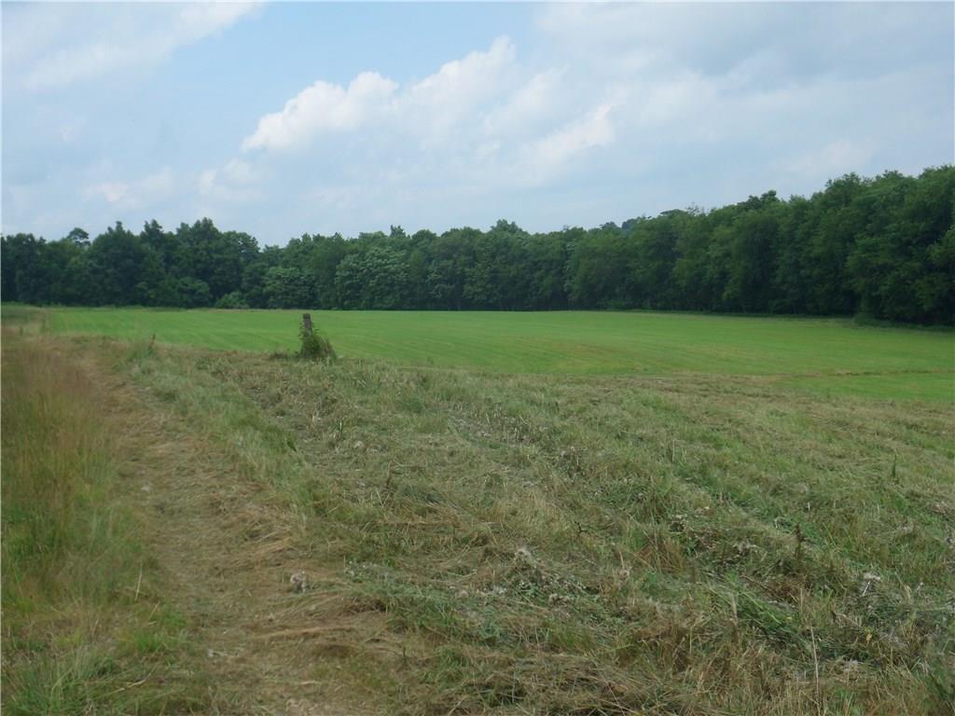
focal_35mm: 52
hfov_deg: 36.8
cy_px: 358
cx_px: 478
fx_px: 1435
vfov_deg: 28.0
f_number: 4.3
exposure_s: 1/750
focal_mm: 8.1
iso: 80
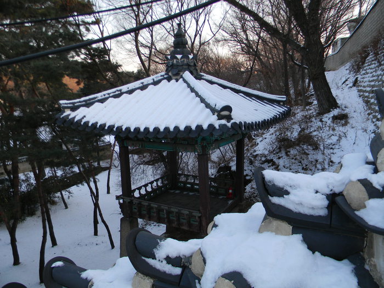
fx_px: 311
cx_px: 192
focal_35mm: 28
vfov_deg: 49.7
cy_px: 144
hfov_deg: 63.4
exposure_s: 1/110
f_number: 3.5
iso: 80
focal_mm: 5
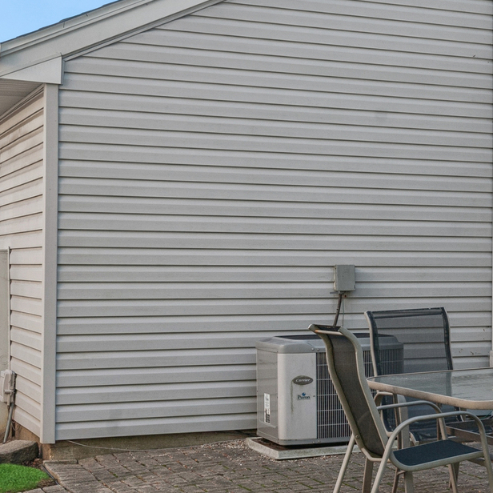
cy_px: 258
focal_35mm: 85
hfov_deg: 19.1
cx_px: 618
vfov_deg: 20.4
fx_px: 1370
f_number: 8
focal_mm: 38
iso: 400
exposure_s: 1/250
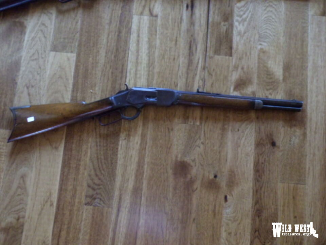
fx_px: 320
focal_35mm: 34
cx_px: 163
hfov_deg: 54.0
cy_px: 122
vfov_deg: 41.8
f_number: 3.8
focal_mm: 6.1
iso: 1600
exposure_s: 1/30
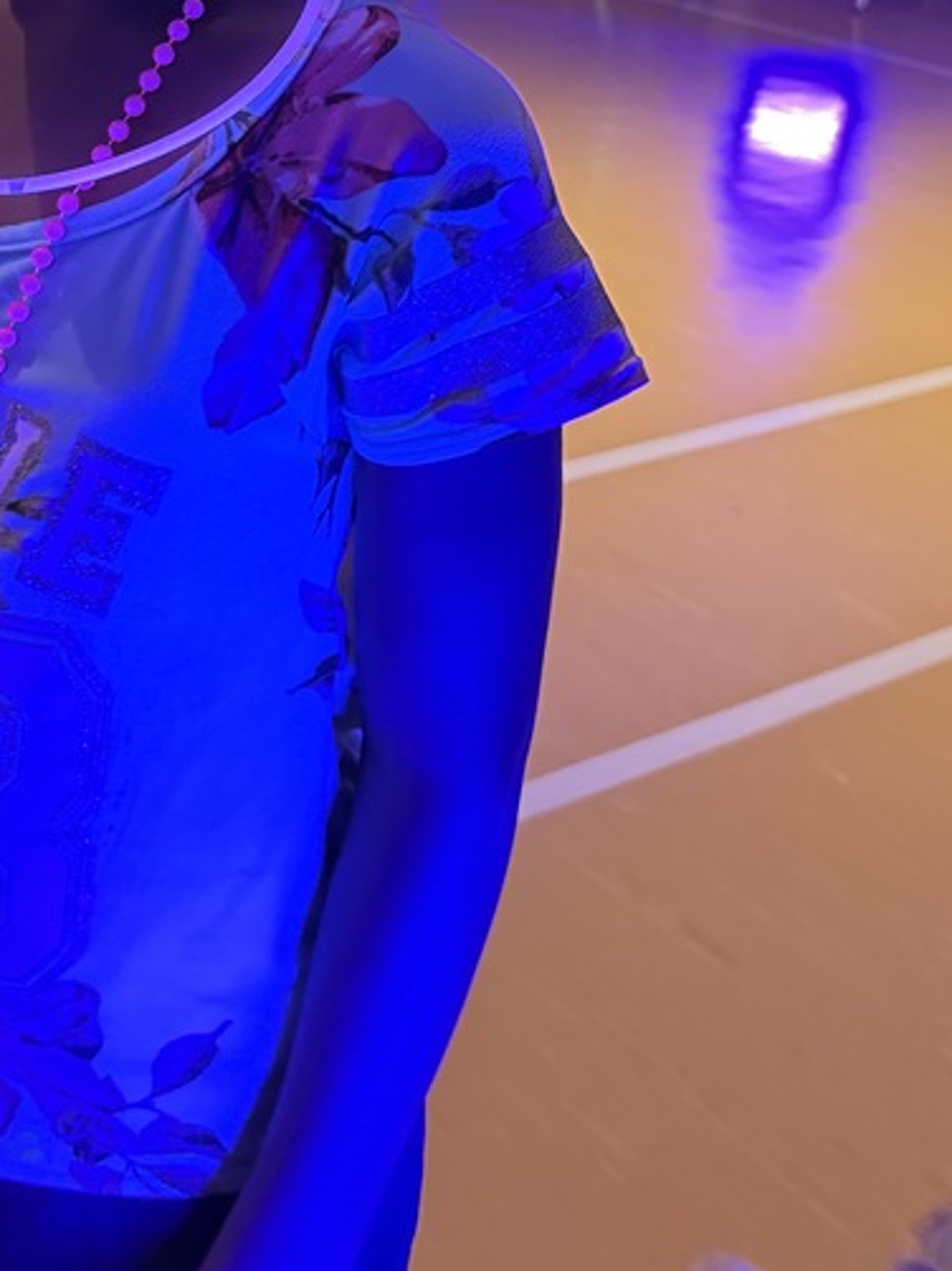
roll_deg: -3.1
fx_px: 1798
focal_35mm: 49
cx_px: 170
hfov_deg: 28.9
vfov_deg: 37.9
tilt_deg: -21.1
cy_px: 311
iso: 1600
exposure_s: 1/24
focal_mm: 6.76
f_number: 1.78
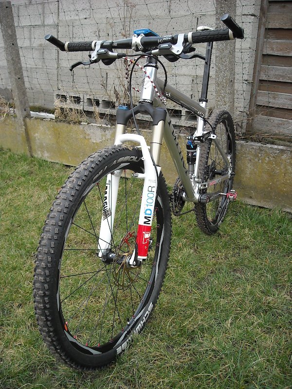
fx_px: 394
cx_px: 146
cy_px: 194
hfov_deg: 40.7
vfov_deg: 52.6
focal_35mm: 35
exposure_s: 1/250
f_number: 2.8
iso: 113
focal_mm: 5.7
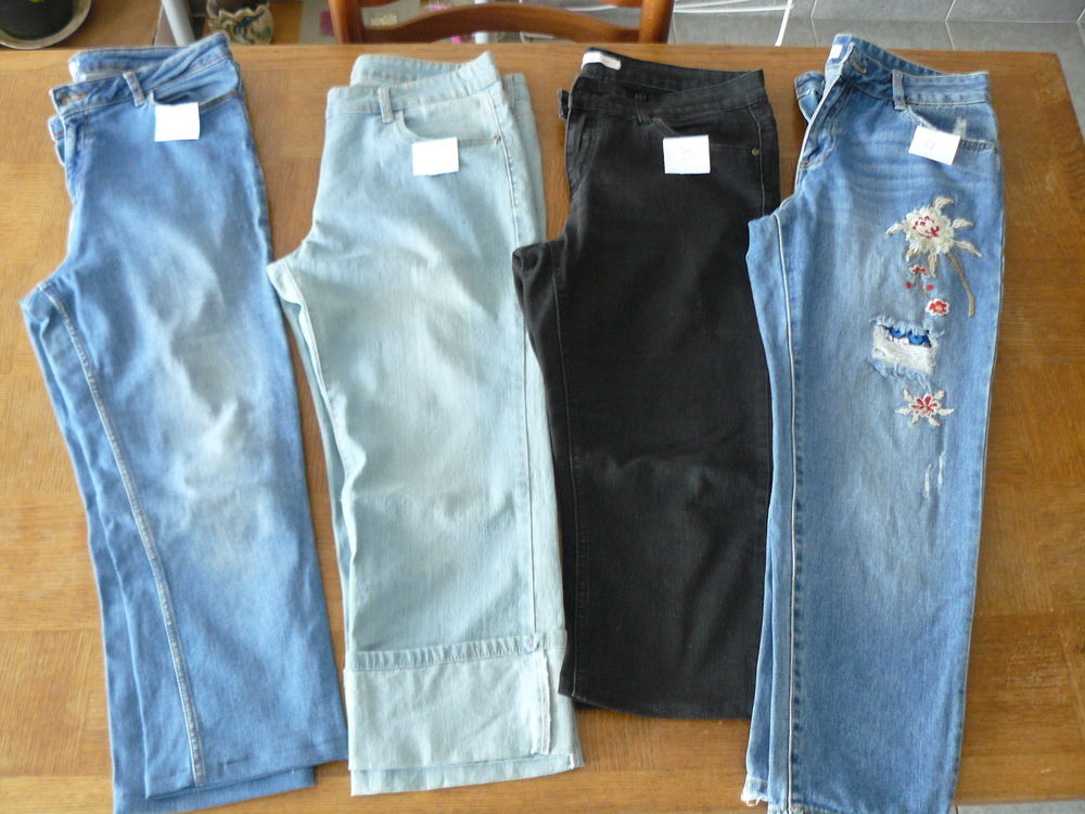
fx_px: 1128
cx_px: 542
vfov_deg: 39.7
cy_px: 407
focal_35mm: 36
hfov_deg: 51.4
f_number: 2.8
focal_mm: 6
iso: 200
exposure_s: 1/10
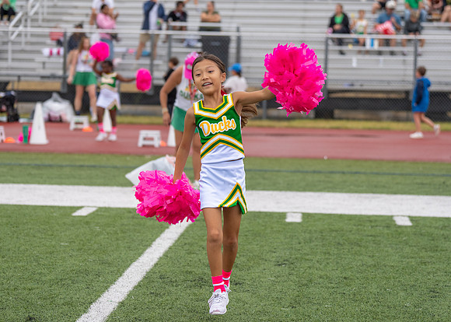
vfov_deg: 14.3
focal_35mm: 100
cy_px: 128
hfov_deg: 20.0
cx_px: 210
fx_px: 1281
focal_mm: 78
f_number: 2.8
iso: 500
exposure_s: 1/2000
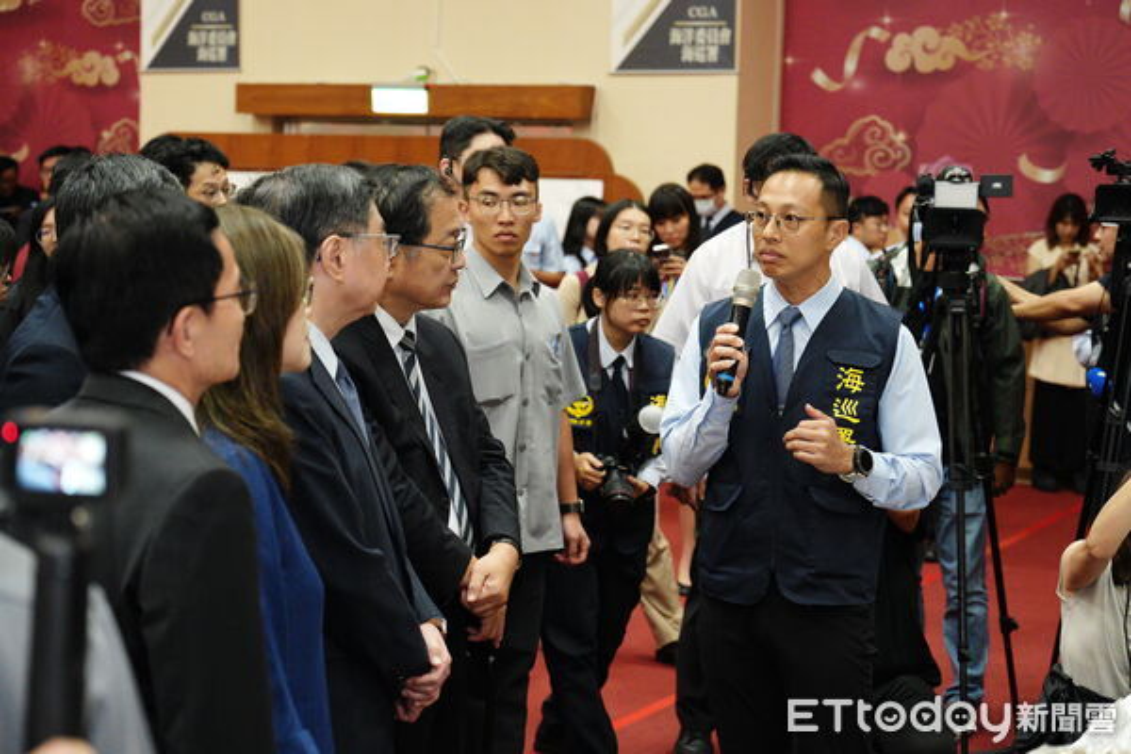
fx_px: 2199
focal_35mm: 70
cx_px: 566
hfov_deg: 28.8
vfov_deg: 19.5
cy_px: 377
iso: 8000
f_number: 4
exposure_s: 1/200
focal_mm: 70
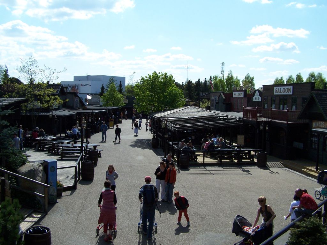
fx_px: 359
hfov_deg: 49.0
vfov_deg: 37.7
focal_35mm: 38
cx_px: 164
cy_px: 122
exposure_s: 1/1000
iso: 80
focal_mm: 6.3
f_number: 4
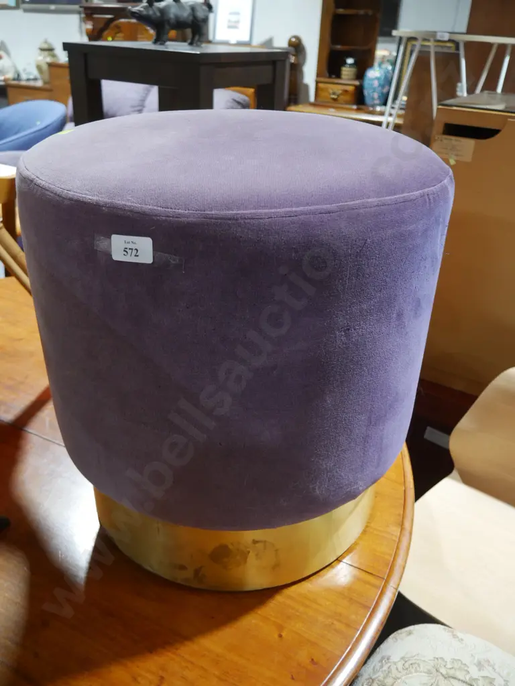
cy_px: 343
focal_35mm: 28
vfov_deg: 63.4
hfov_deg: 49.7
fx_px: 555
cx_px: 258
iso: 800
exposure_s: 1/60
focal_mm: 14
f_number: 3.5
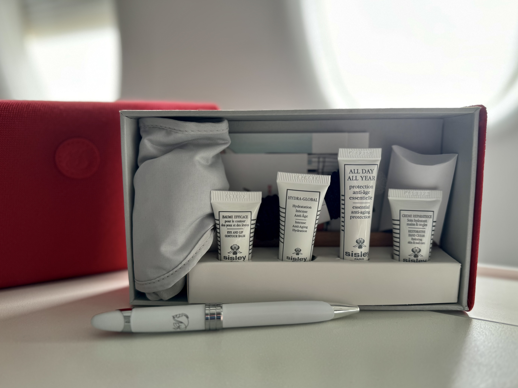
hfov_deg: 71.6
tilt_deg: -7.5
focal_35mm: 24
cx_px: 259
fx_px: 359
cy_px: 194
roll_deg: +1.2
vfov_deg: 56.8
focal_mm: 6.86
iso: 64
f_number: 1.78
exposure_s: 1/121
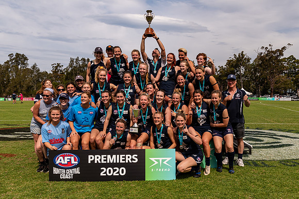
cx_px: 169
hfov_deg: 55.6
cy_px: 113
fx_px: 282
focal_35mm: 34
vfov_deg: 38.9
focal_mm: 20
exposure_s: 1/800
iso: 200
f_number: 8
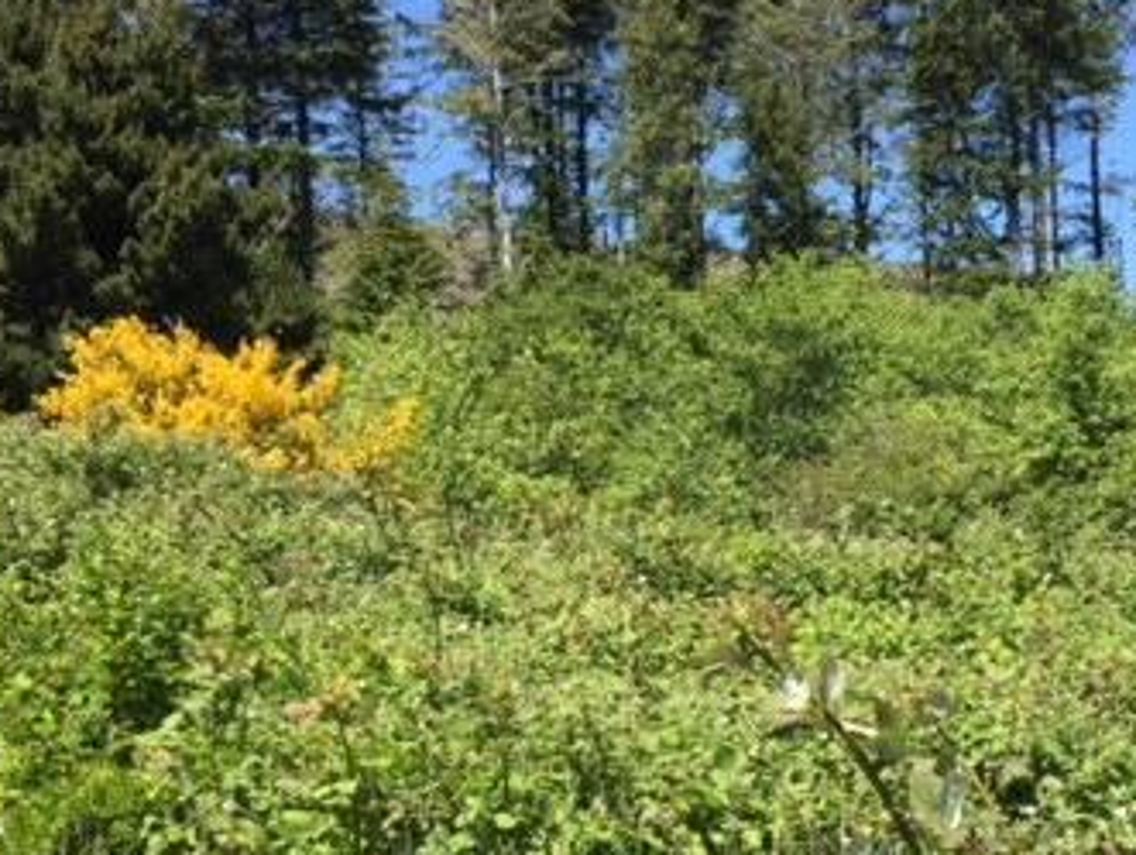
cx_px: 827
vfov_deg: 26.1
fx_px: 1840
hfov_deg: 33.7
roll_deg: +1.2
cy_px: 525
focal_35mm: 56
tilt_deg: +0.6
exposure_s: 1/1099
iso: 32
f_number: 2.2
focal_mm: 4.15
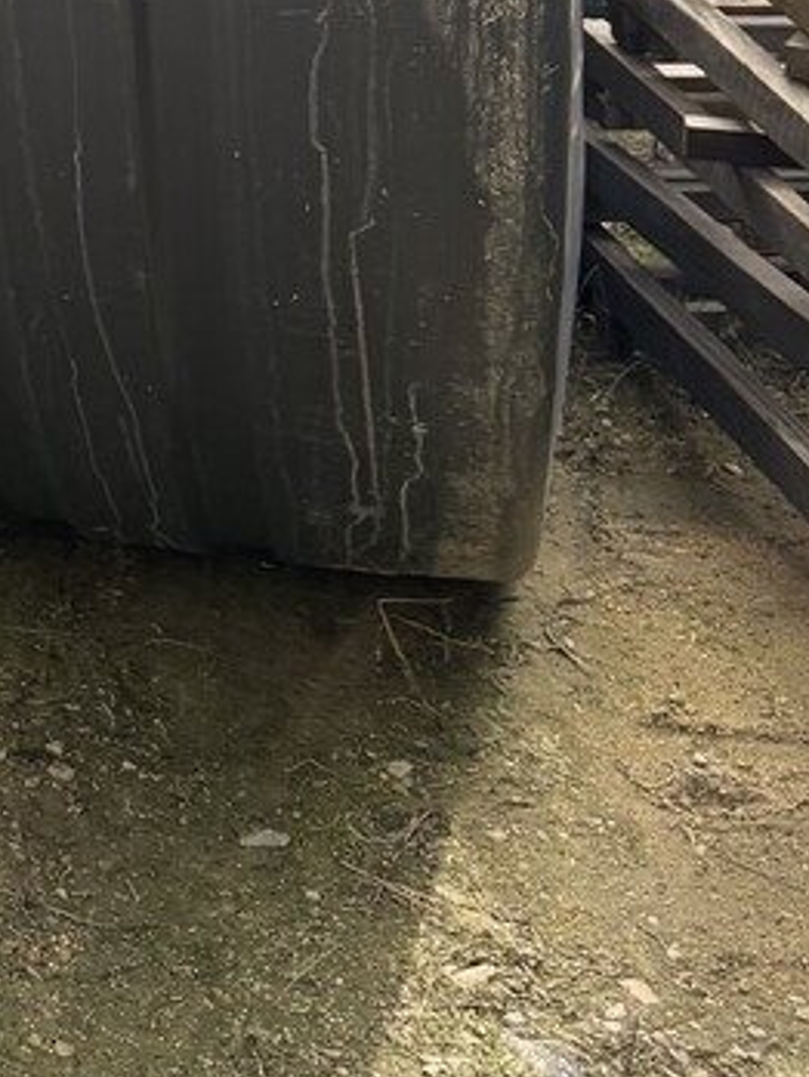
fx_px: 2740
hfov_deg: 15.6
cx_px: -352
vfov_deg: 19.3
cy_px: -559
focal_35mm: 88
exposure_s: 1/1018
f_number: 1.78
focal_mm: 6.76
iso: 100
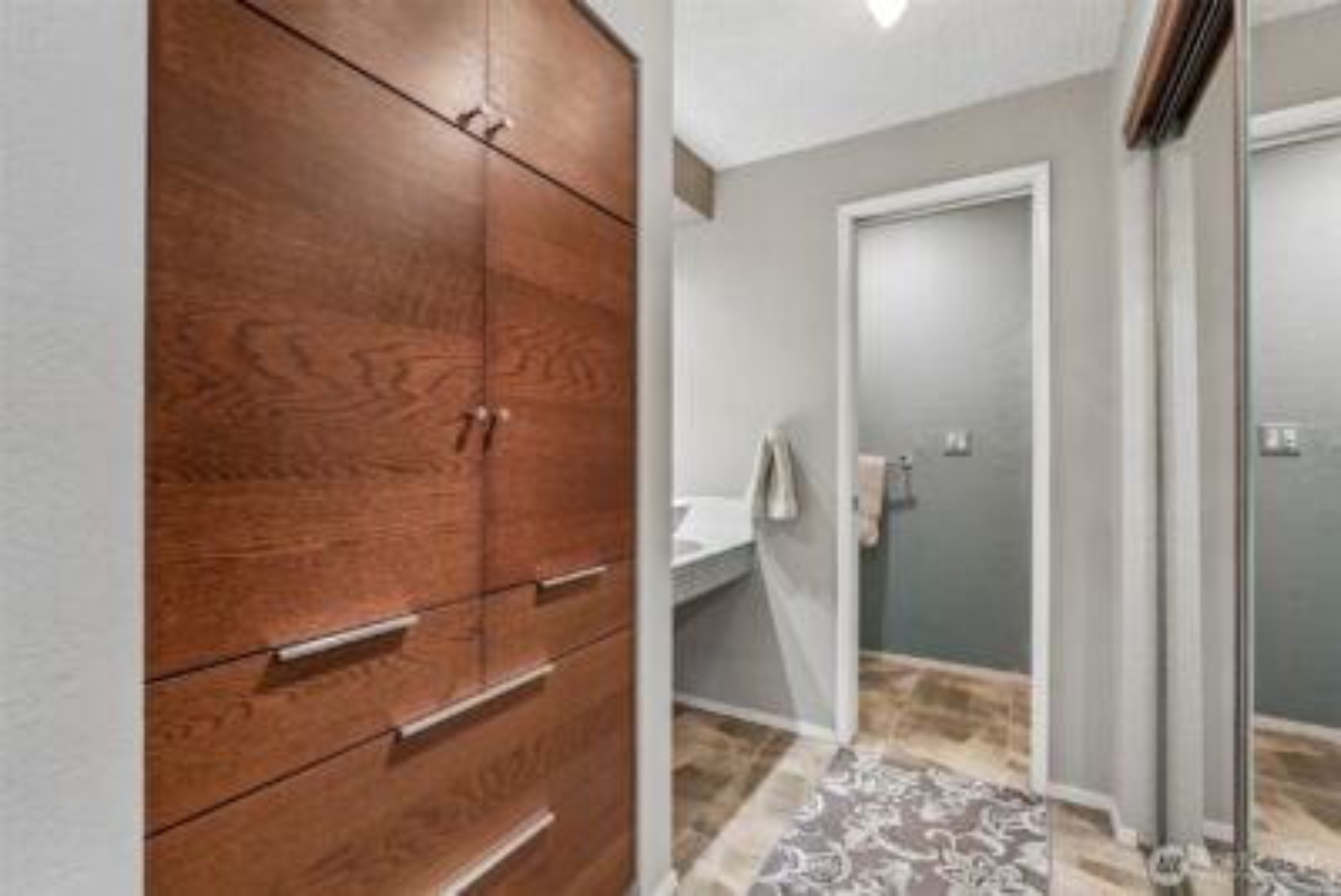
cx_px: 670
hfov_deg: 96.7
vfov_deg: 73.8
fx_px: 596
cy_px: 448
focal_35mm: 16
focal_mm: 16
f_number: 8
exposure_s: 1/5
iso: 400
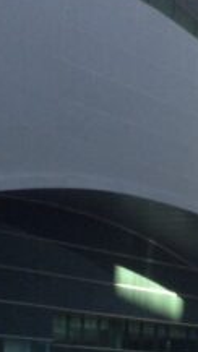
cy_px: 292
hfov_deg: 6.0
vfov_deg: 11.9
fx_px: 1681
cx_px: 682
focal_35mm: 180
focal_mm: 4.28
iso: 64
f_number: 2.4
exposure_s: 1/100
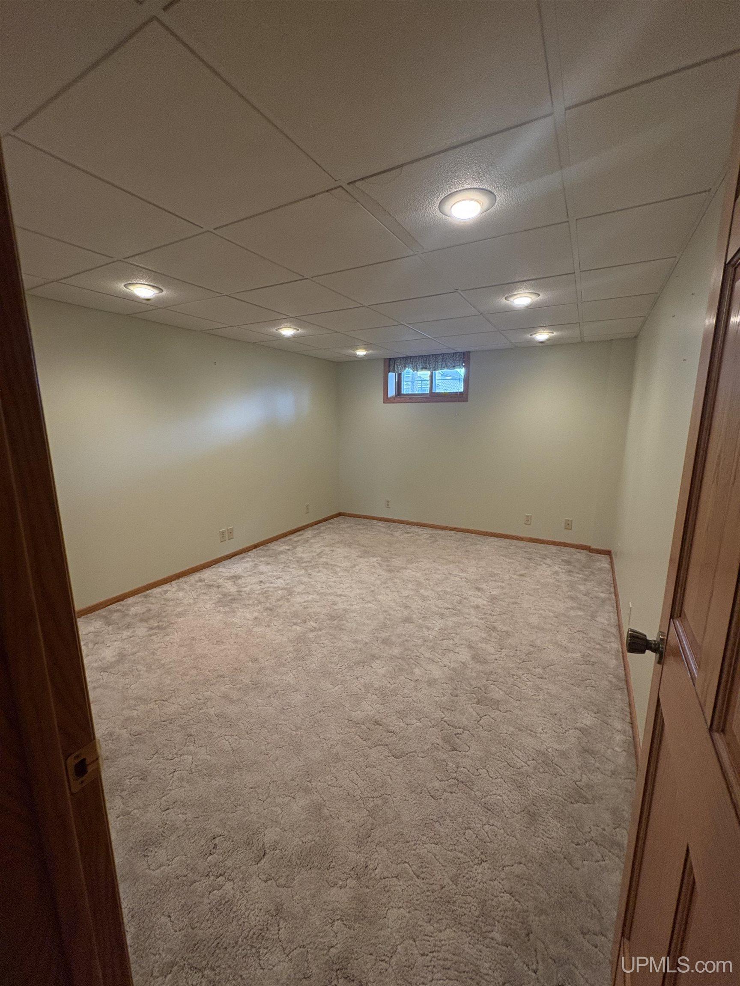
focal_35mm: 14
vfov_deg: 102.1
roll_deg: +0.0
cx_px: 370
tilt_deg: -11.3
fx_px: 399
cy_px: 493
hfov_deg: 85.7
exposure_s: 1/60
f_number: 2.2
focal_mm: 2.22
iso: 320
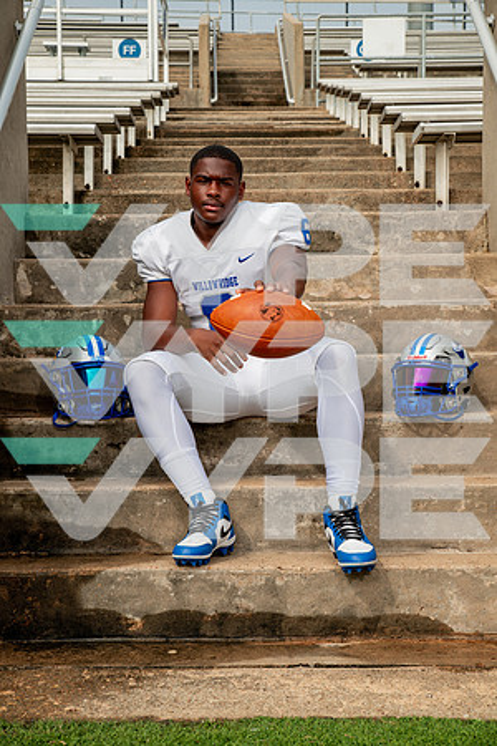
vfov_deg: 35.6
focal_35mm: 56
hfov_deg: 24.2
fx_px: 1160
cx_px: 248
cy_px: 373
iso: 125
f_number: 7.1
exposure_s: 1/320
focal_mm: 56
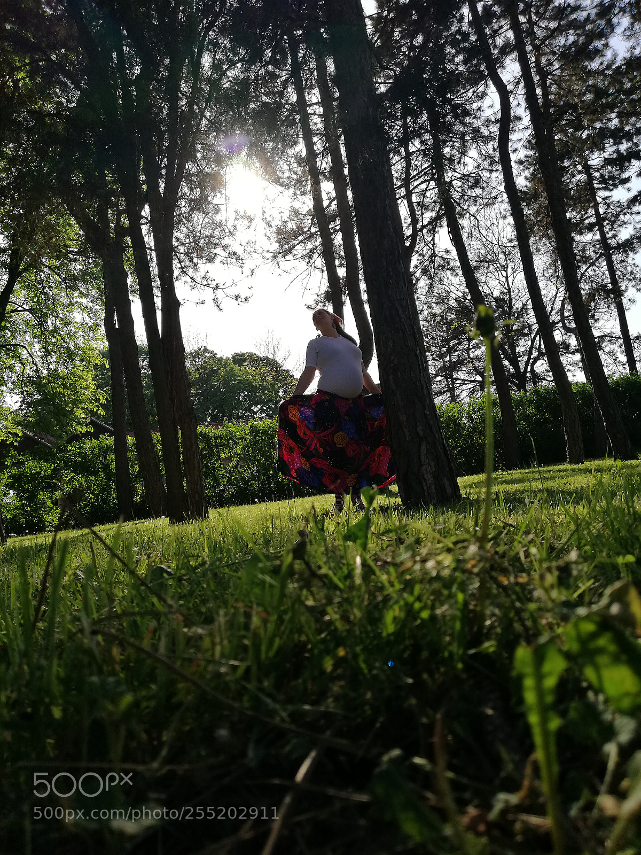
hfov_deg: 51.4
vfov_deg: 65.3
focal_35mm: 27
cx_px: 320
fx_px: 667
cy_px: 428
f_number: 2.2
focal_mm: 3.81
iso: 50
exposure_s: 1/905
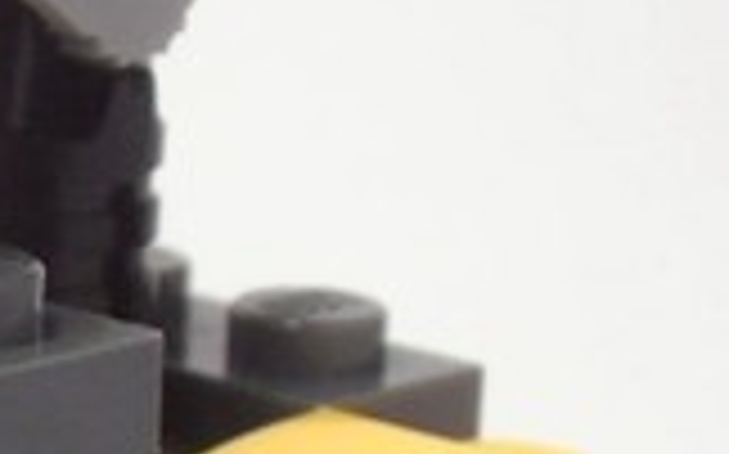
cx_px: -477
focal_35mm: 218
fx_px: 4328
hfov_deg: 9.3
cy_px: 614
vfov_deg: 6.0
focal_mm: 6.61
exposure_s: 1/50
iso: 80
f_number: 3.9
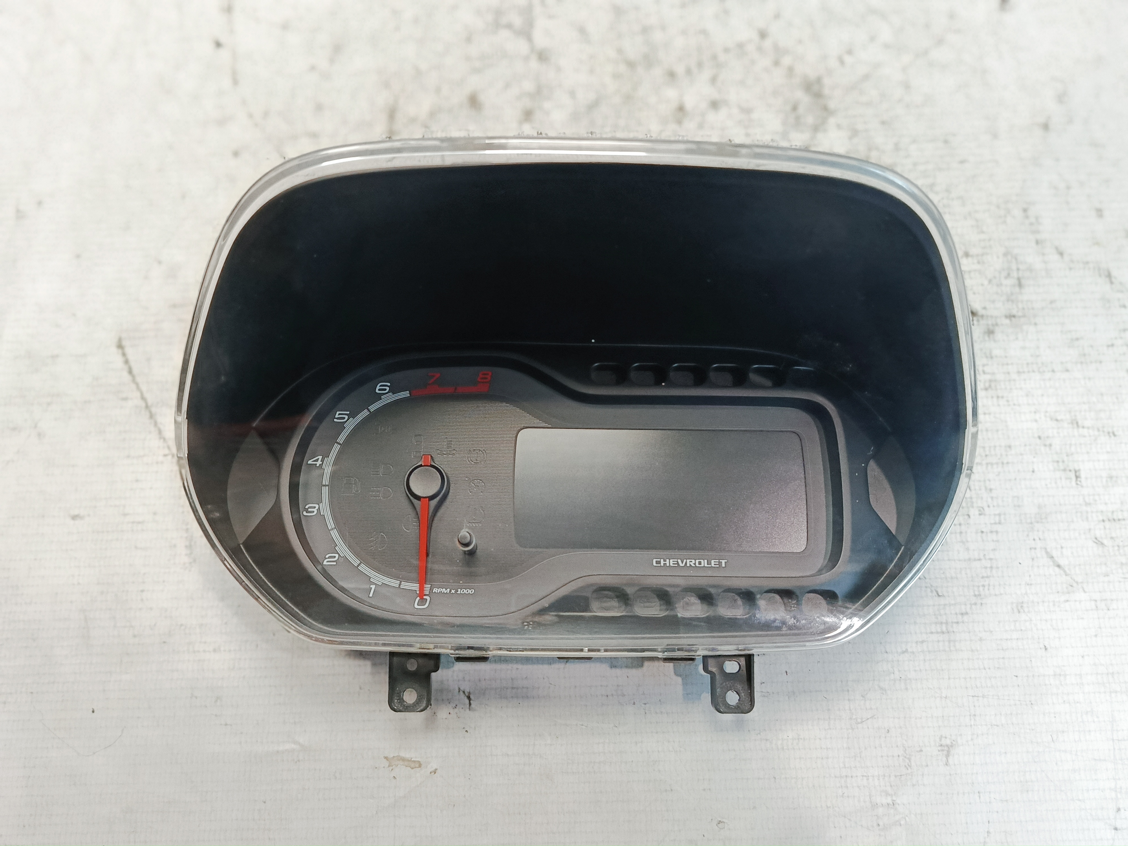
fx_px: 782
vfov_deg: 56.8
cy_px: 423
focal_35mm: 24
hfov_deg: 71.6
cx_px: 564
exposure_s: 1/120
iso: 526
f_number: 1.7
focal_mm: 5.31
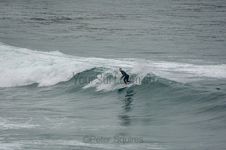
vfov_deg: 2.3
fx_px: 3767
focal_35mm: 600
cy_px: 75
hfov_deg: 3.4
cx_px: 113
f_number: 5.6
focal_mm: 400
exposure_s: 1/1250
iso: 250
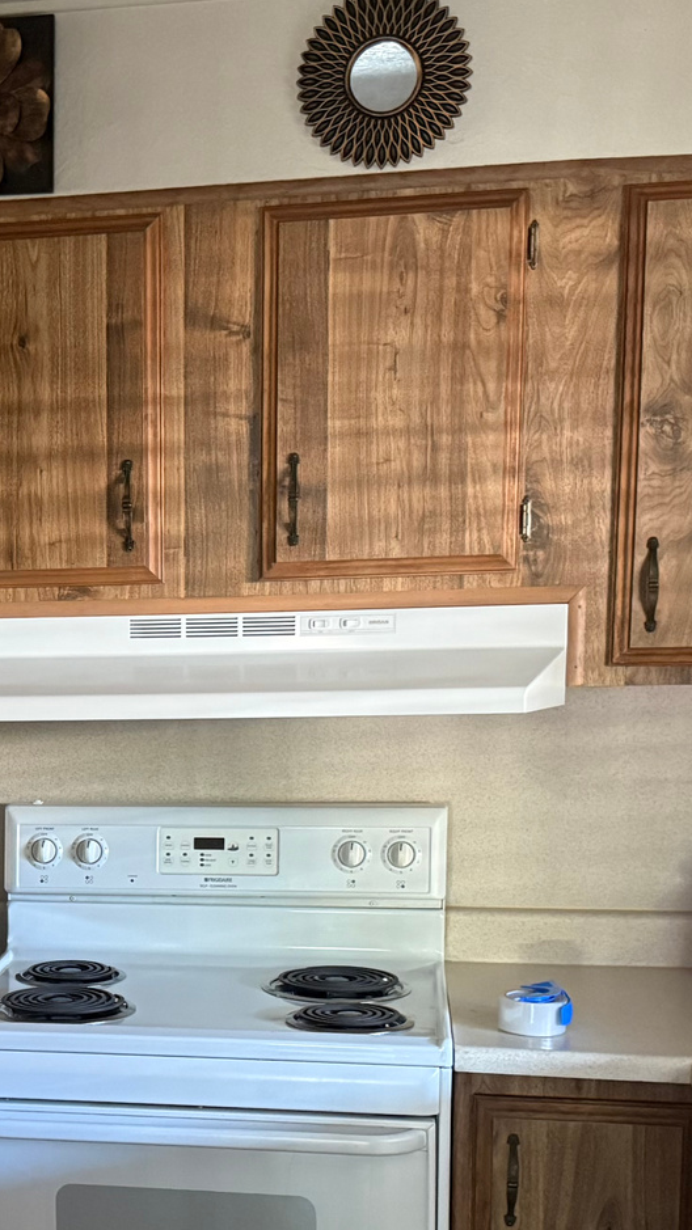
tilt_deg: -9.9
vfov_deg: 36.0
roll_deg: +1.6
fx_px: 1860
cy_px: 885
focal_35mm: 57
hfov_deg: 20.3
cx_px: -18
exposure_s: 1/57
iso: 800
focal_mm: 6.76
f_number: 1.78
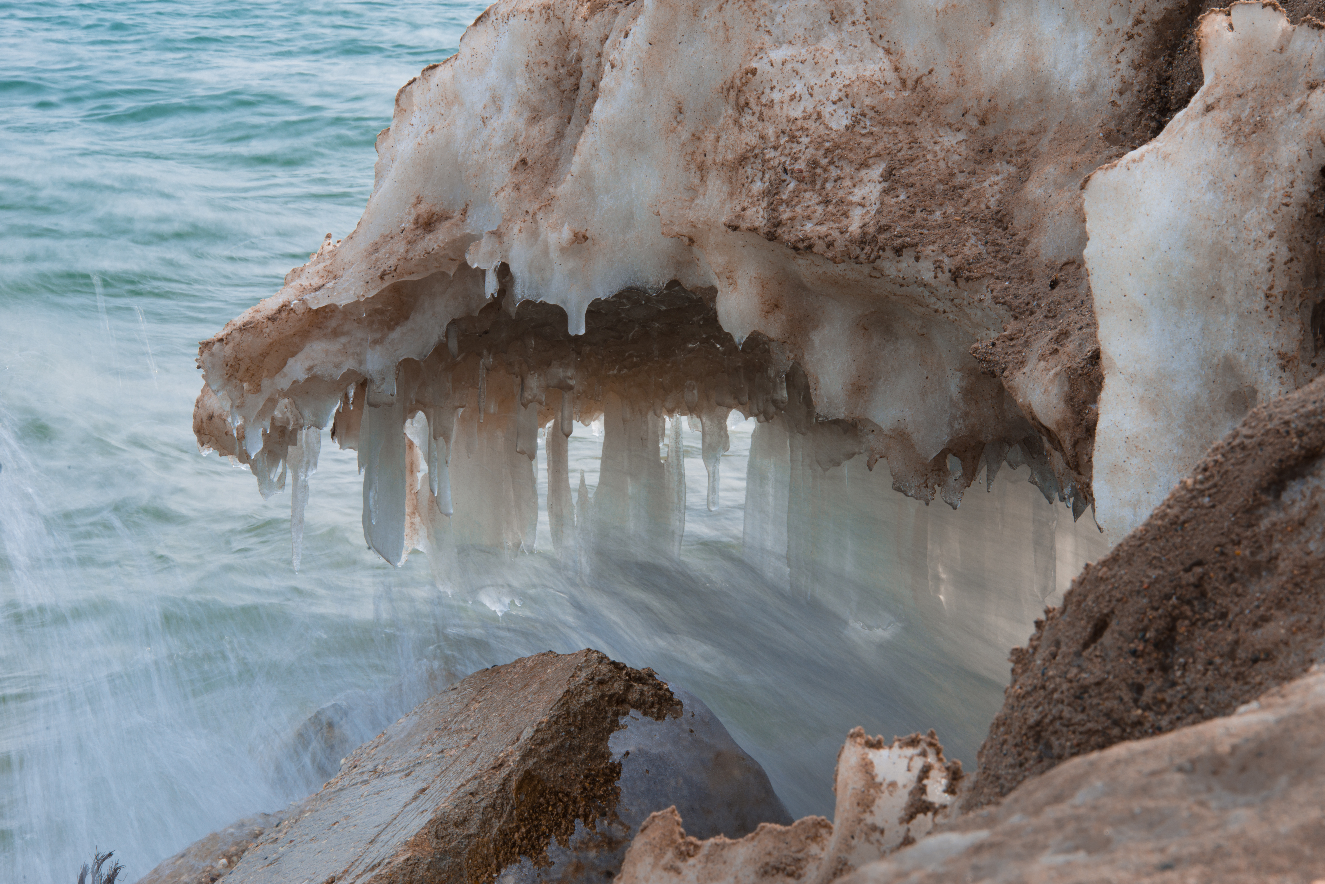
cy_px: 442
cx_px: 662
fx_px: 4602
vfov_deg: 11.0
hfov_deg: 16.4
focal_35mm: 125
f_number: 22
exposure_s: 1/8
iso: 64
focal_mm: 125
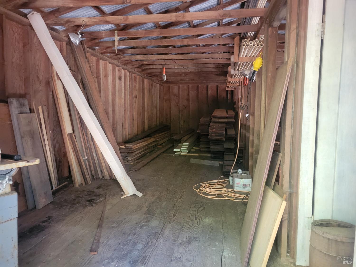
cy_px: 134
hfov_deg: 67.3
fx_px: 267
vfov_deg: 53.1
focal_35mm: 26
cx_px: 178
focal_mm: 5.4
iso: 800
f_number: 1.8
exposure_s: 1/24
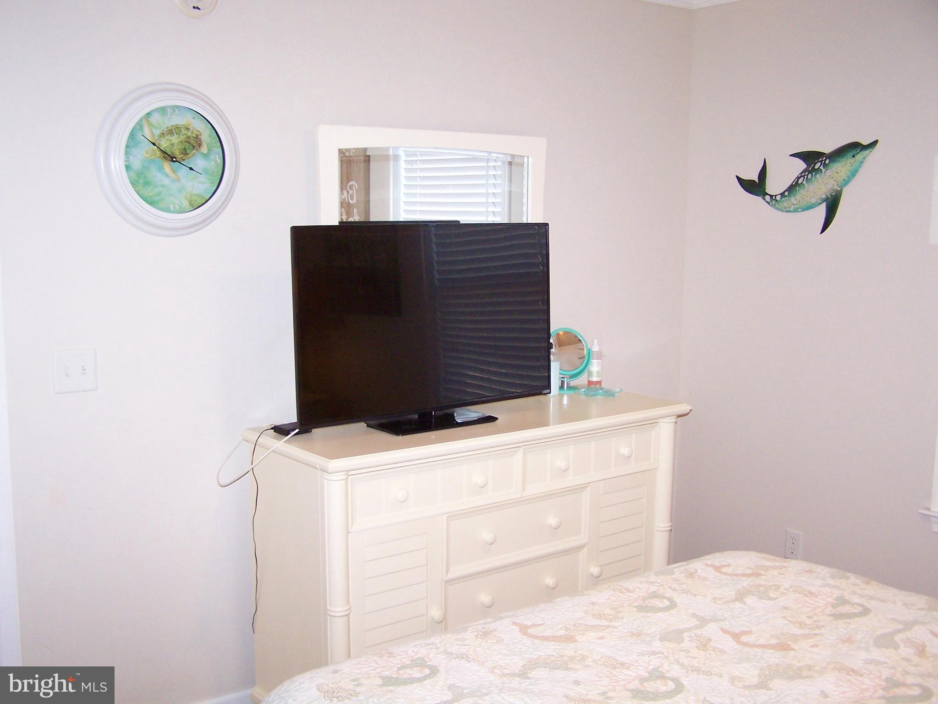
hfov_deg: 49.0
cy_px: 352
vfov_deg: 37.7
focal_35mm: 38
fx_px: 1030
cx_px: 469
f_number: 2.8
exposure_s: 1/60
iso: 140
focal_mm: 6.3
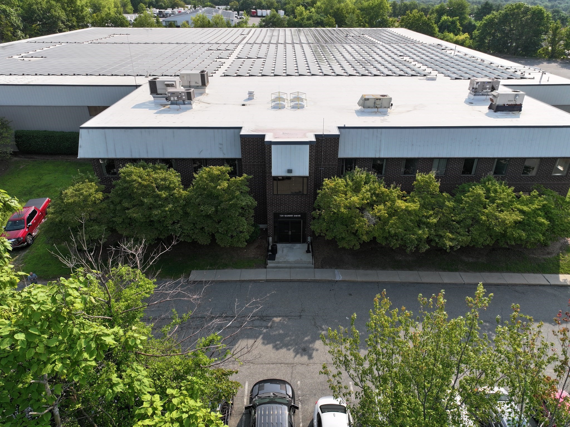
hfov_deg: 71.6
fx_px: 395
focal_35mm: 24
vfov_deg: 56.8
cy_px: 214
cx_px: 285
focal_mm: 12.29
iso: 310
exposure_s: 1/200
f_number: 2.8
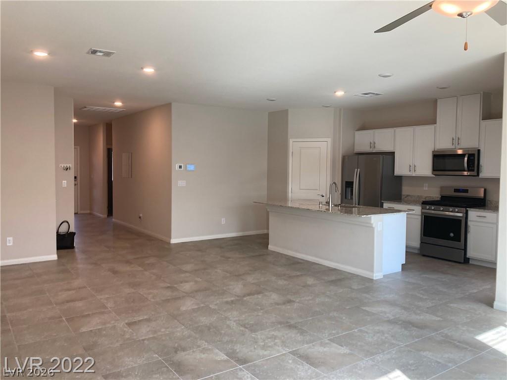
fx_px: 410
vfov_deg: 49.7
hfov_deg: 63.4
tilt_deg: -0.1
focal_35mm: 28
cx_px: 254
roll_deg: -0.8
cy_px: 190
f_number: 1.8
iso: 40
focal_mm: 3.99
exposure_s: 1/60
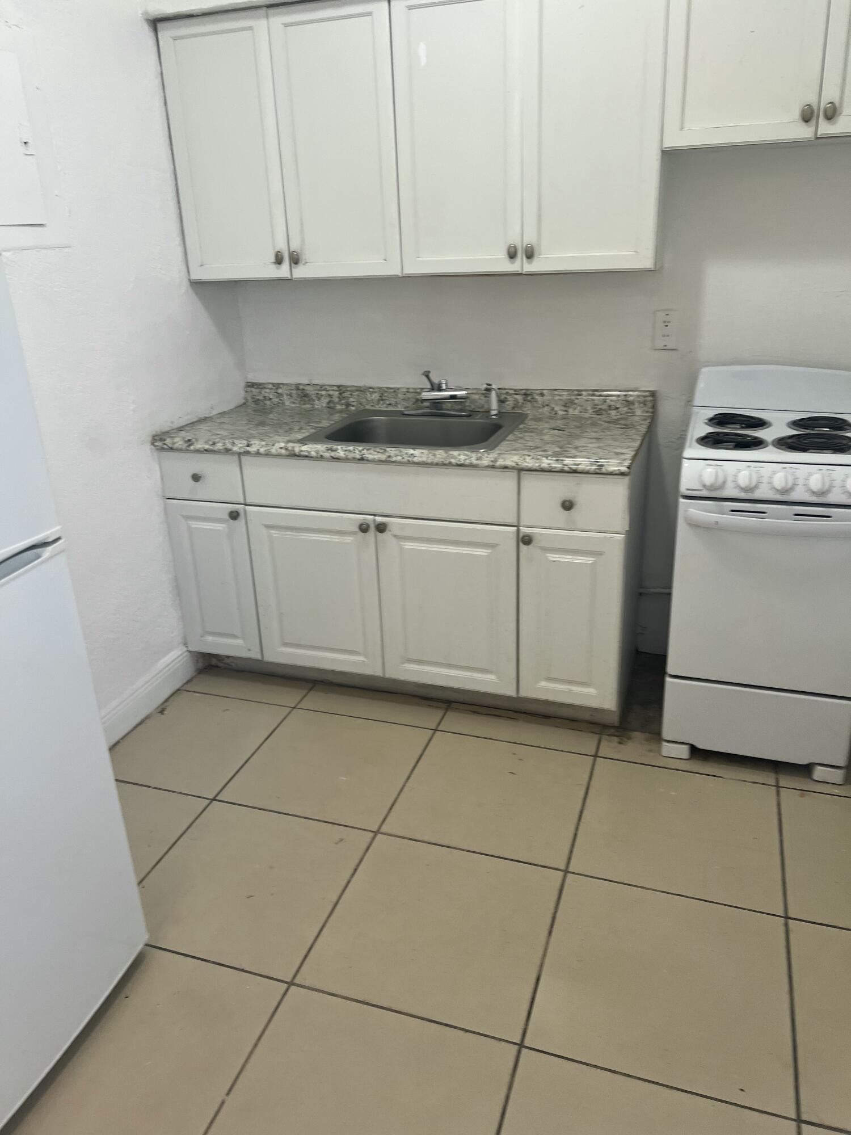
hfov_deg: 53.1
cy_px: 568
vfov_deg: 67.3
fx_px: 852
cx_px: 426
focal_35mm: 26
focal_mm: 5.7
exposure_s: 1/60
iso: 64
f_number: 1.5
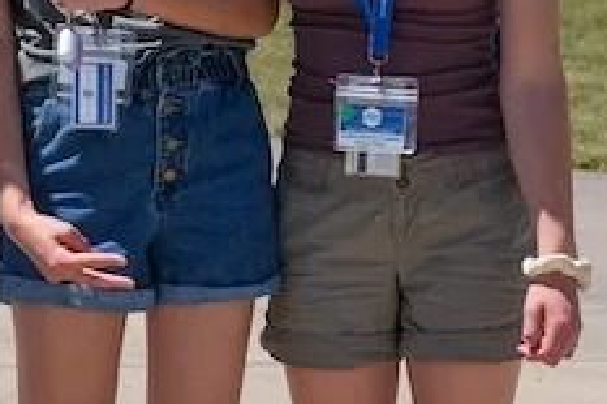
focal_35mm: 322
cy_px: 194
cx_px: -469
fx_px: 5425
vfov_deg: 4.3
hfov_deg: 6.3
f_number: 5.6
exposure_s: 1/750
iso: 160
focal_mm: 50
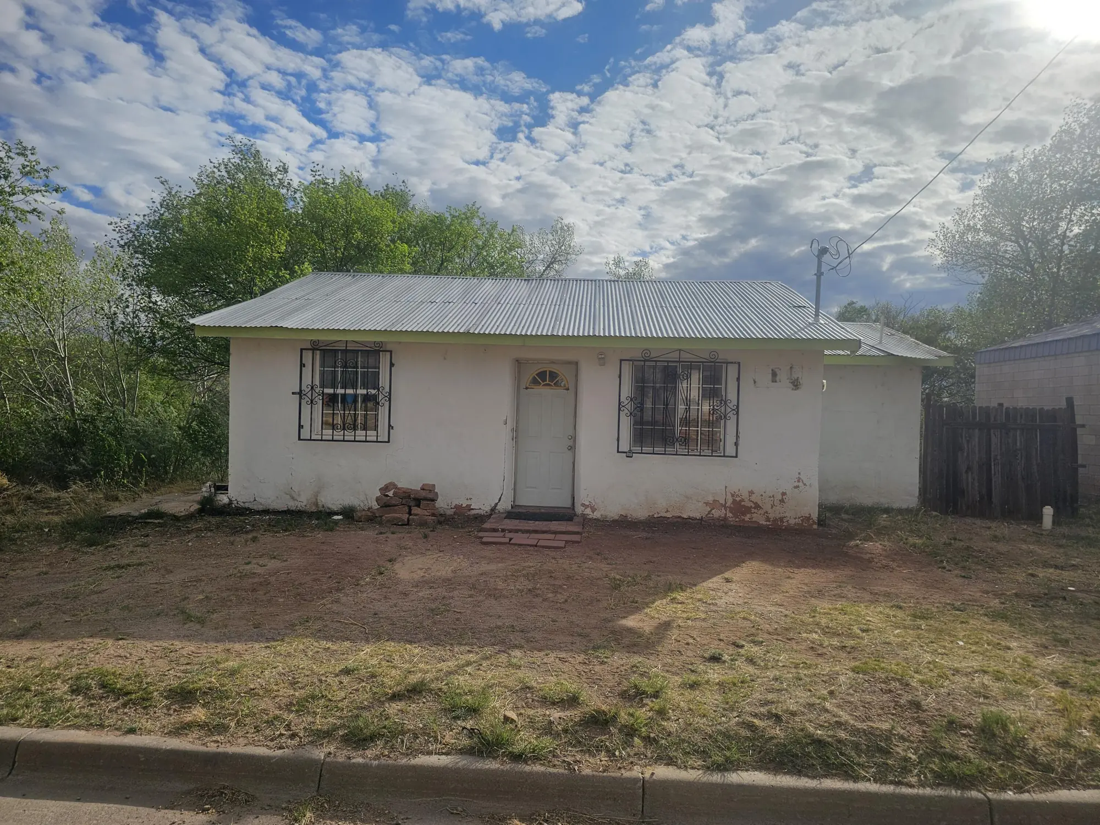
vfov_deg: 58.9
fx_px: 731
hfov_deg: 73.9
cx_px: 550
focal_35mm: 23
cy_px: 412
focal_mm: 6.3
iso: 10
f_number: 1.7
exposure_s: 1/2246
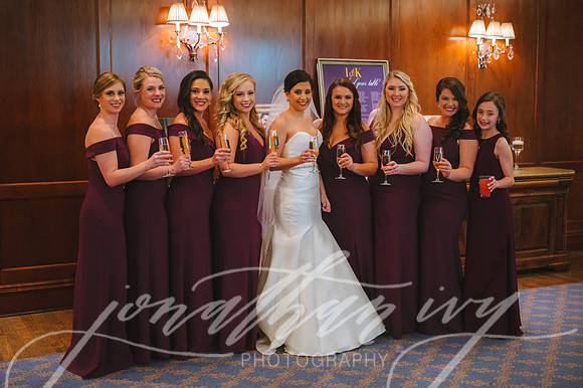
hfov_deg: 39.6
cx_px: 292
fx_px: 809
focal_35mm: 50
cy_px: 194
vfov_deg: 27.0
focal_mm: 50
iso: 4000
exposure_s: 1/200
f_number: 2.8
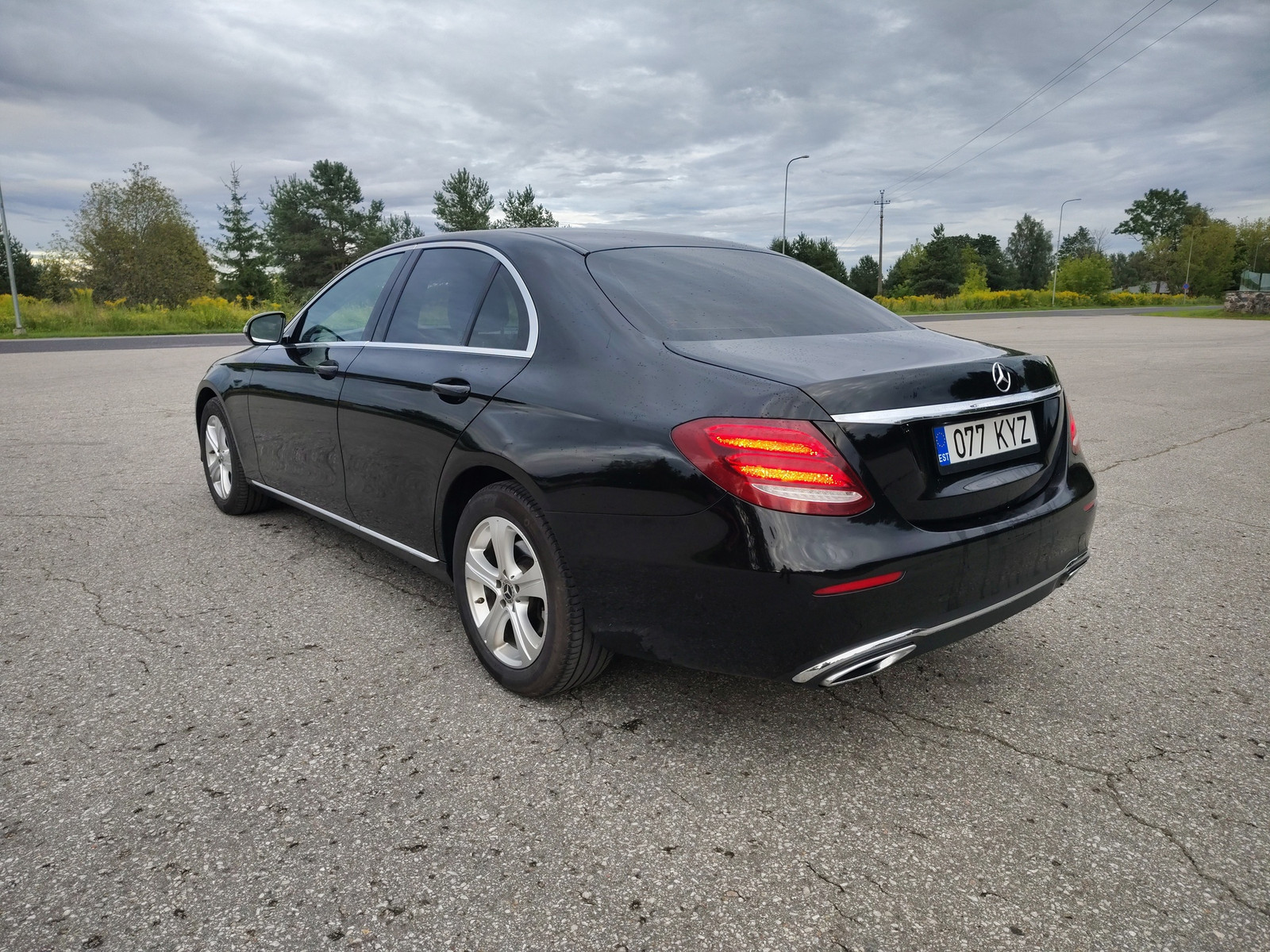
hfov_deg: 71.6
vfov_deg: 56.8
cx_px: 635
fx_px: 881
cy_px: 476
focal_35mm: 24
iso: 100
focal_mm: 5.56
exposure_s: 1/205
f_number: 1.8
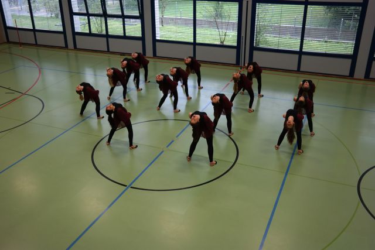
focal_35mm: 38
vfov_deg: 35.1
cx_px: 188
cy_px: 125
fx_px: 396
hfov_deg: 50.7
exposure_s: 1/50
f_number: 4
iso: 400
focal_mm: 25
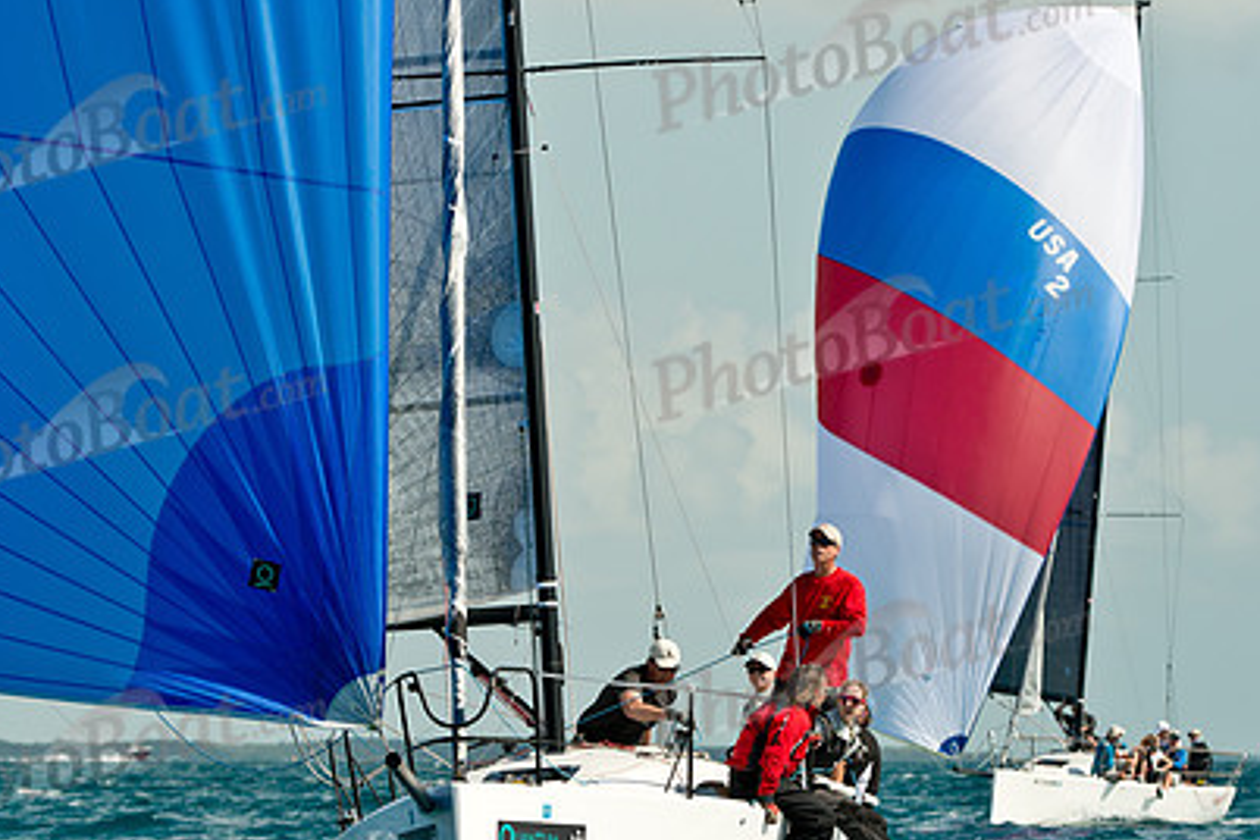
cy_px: 545
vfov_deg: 4.1
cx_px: 459
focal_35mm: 338
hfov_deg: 6.1
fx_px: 11829
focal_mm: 220
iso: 400
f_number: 9
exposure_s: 1/1600
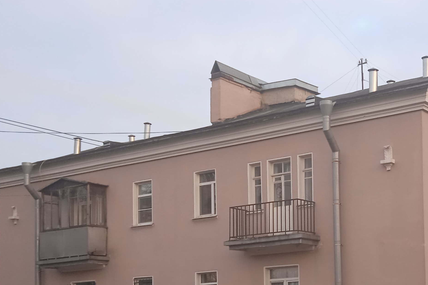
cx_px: 350
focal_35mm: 65
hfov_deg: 30.1
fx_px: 773
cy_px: 276
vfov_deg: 20.3
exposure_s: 1/100
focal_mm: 3.43
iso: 164
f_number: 2.2
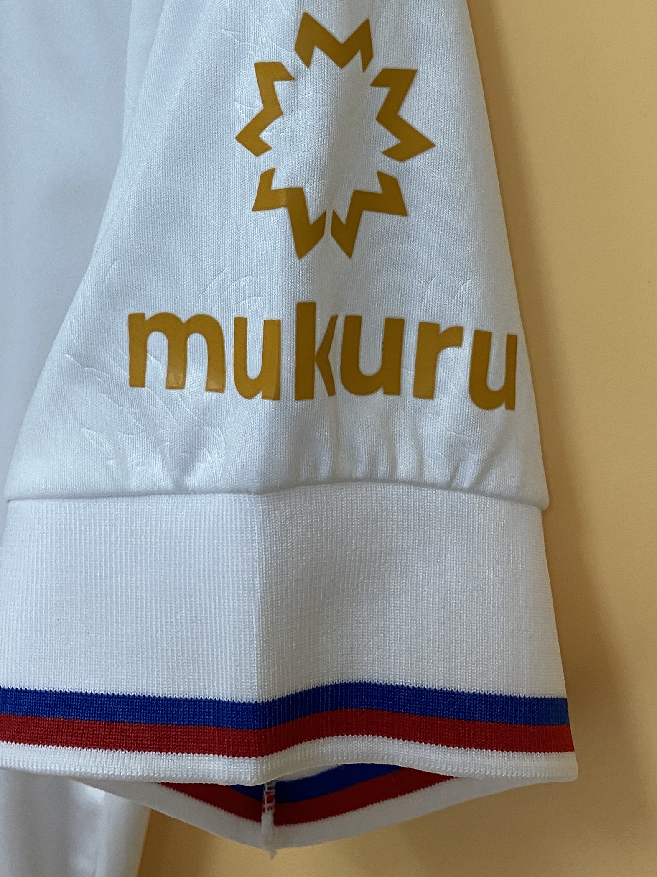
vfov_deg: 35.8
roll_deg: -5.1
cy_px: 79
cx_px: 259
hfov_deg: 29.0
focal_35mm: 50
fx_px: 1266
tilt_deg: -13.0
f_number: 1.8
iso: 100
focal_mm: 4.25
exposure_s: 1/50
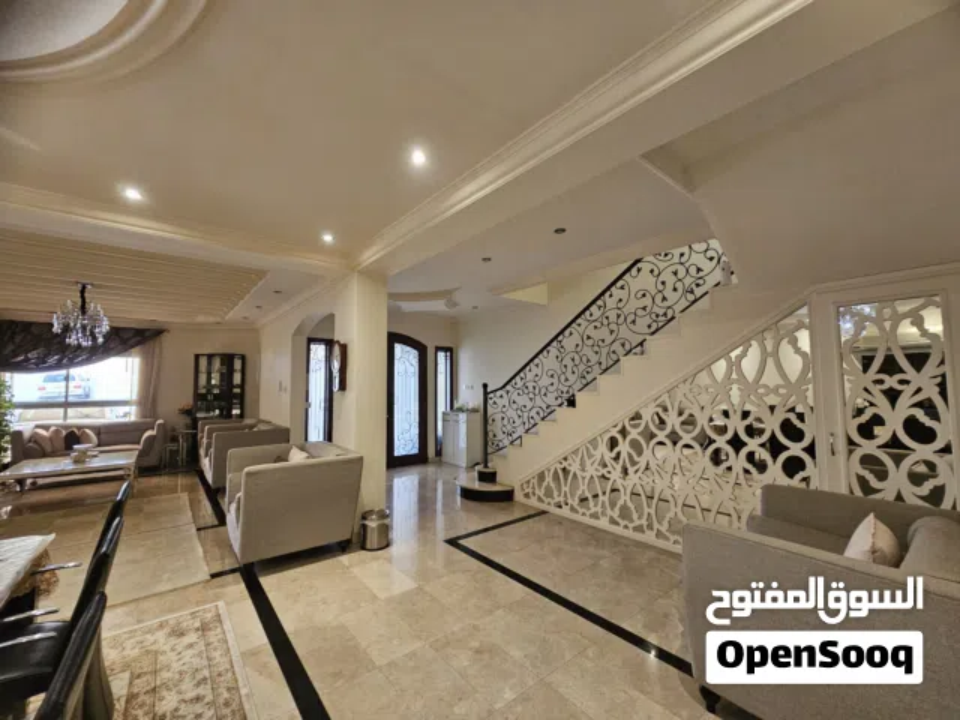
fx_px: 361
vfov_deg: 89.9
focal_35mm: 13
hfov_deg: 106.2
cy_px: 360
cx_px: 480
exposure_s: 1/50
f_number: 2.2
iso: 320
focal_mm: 2.2
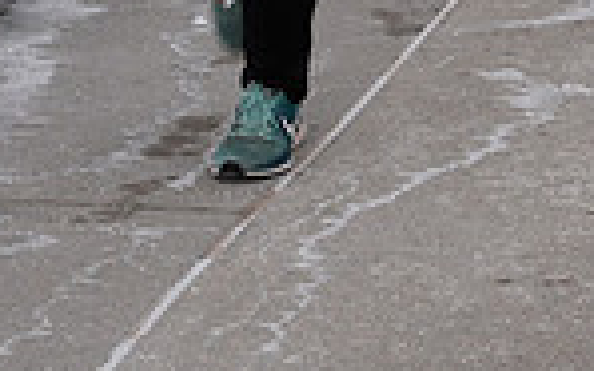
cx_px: 849
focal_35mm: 143
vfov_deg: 8.7
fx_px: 2314
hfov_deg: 13.9
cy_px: -365
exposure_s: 1/200
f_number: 13
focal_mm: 36
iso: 400
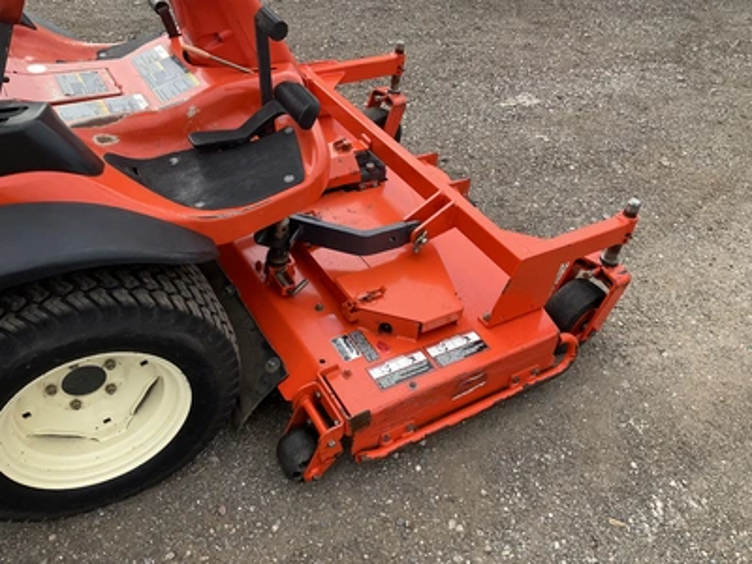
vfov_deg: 48.2
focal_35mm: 29
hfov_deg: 61.7
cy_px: 282
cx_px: 376
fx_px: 630
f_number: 1.8
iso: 25
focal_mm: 3
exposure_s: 1/642
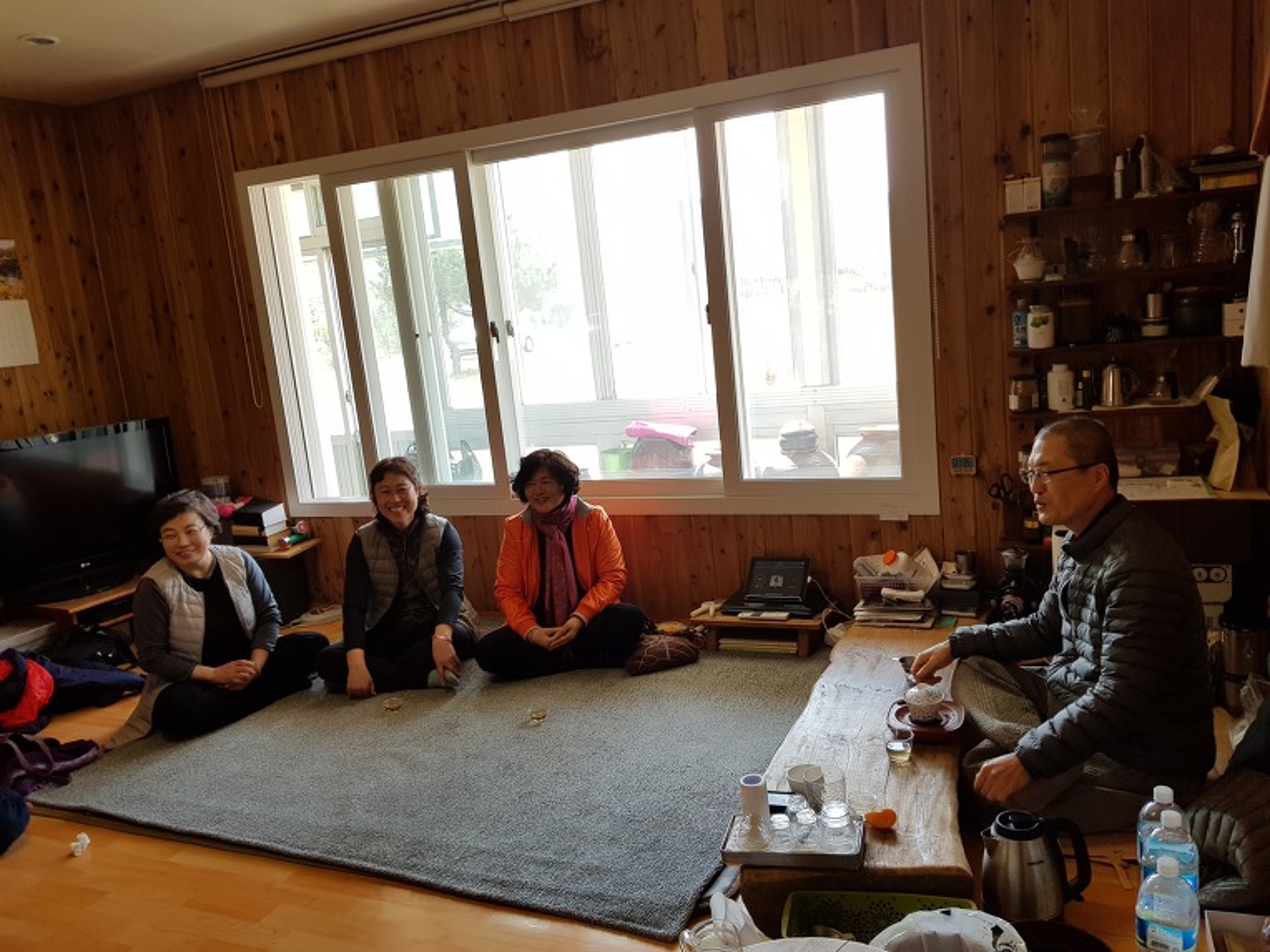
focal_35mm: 26
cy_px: 476
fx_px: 954
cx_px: 635
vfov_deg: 53.1
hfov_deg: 67.3
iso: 64
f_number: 1.7
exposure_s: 1/120
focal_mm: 4.3
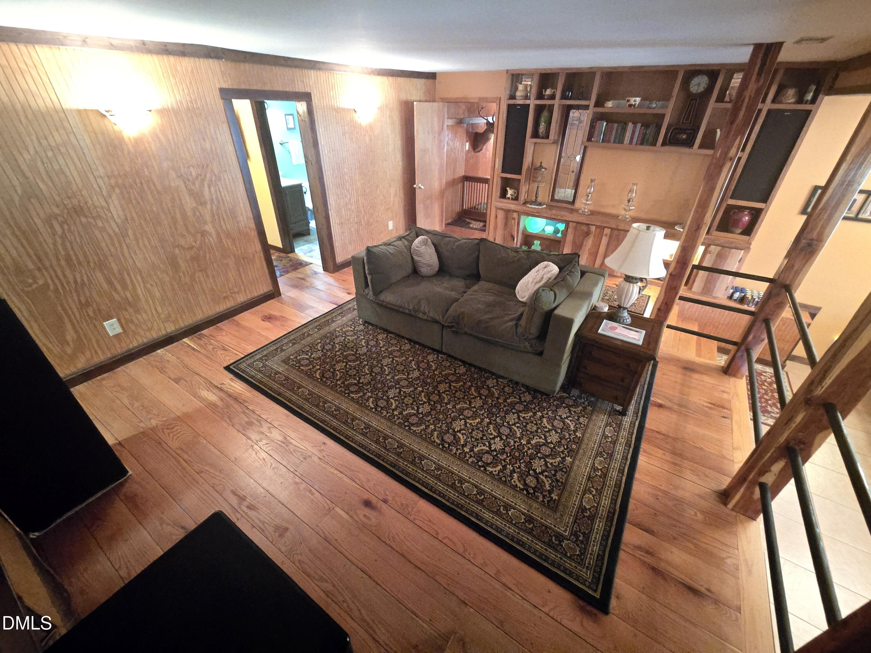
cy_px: 326
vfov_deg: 89.9
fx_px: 327
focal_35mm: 13
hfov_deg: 106.2
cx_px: 436
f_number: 2.2
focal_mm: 2.2
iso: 4000
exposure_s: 1/17.2
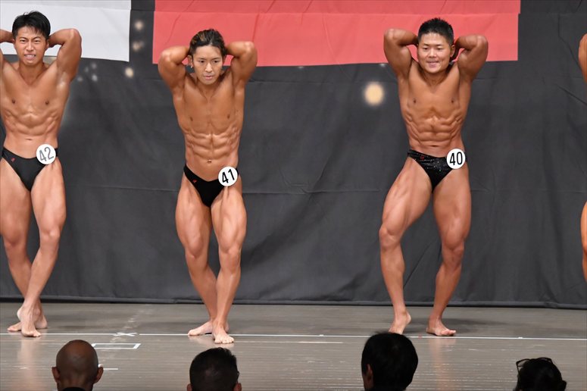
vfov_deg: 6.1
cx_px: 294
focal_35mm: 225
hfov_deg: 9.2
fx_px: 3667
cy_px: 196
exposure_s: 1/400
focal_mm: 150
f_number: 5.6
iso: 6400
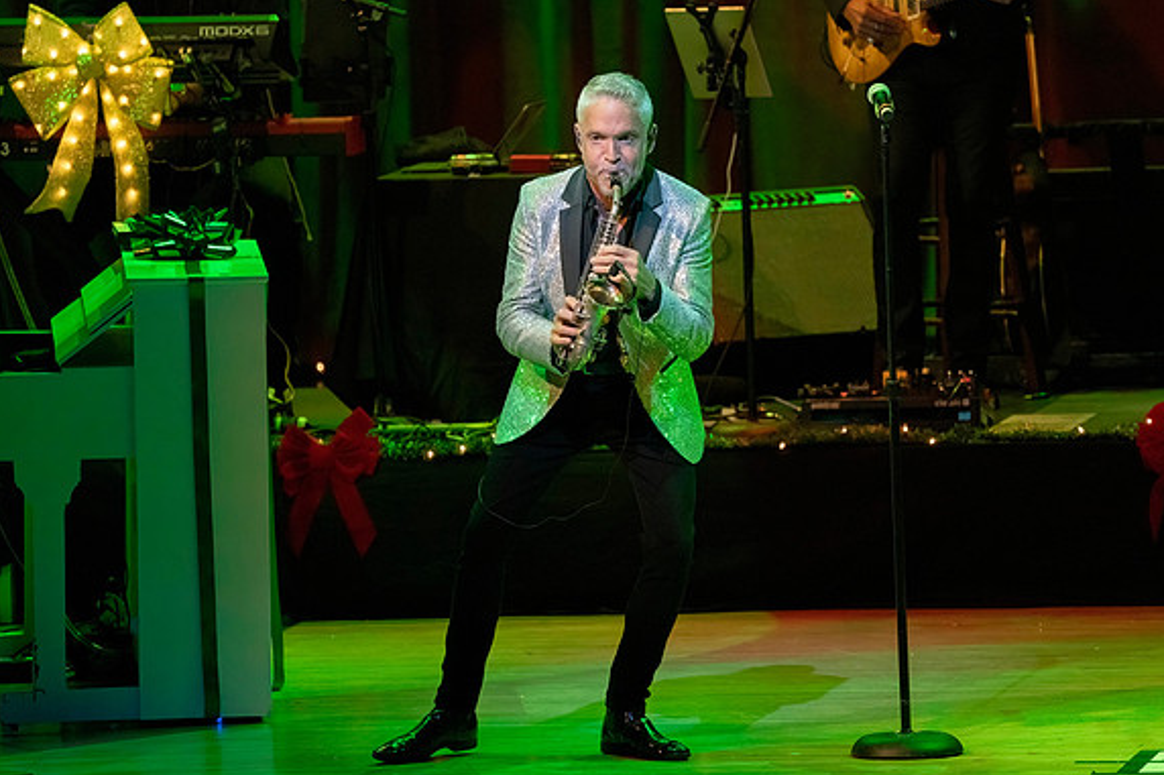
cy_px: 365
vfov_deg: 3.1
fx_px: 14286
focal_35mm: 442
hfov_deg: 4.7
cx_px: 627
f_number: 7.1
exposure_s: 1/320
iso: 5000
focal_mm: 400
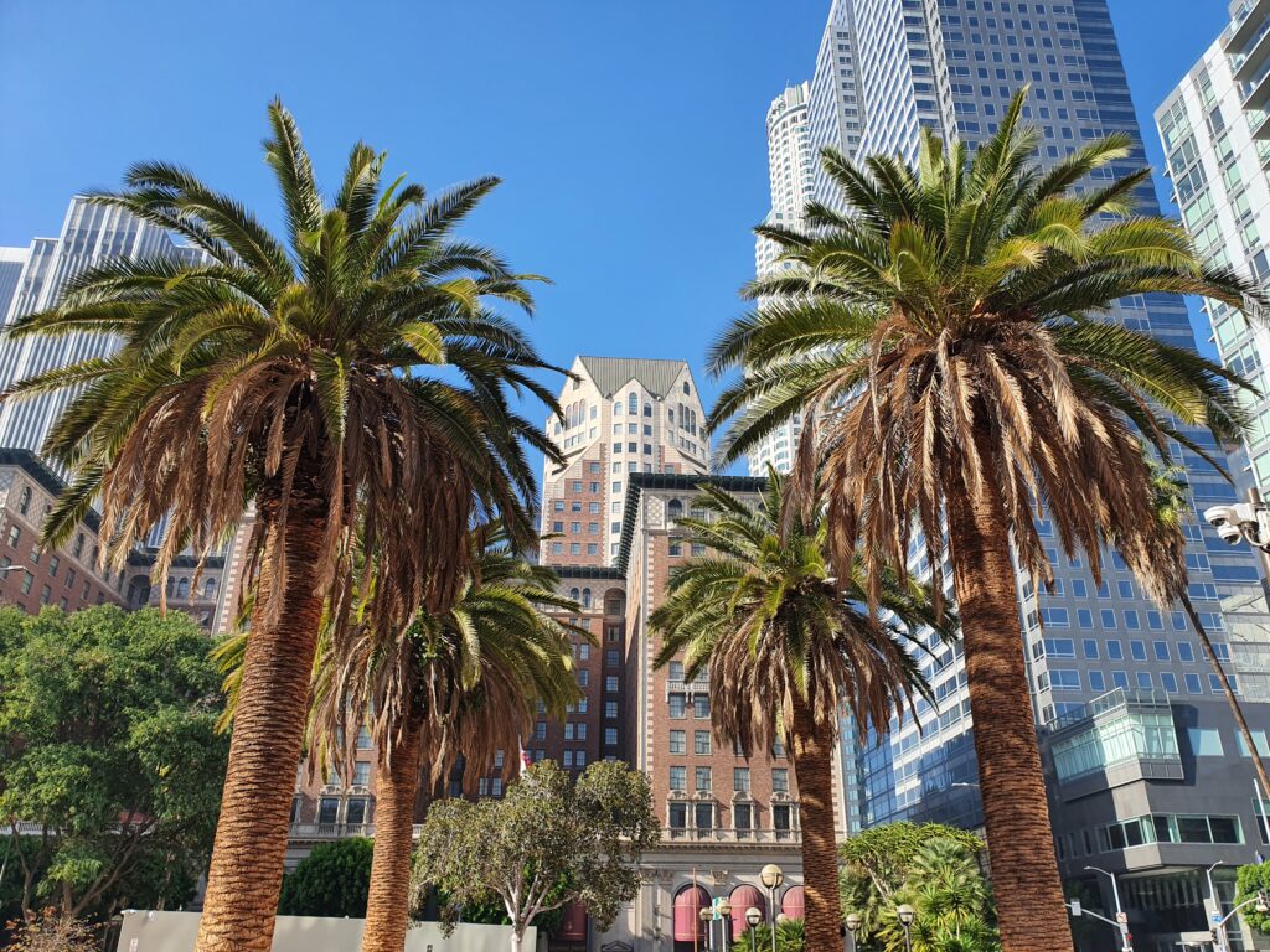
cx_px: 635
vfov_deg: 53.1
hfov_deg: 67.3
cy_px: 476
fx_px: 954
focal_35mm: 26
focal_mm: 4.32
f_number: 2.4
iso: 50
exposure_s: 1/874
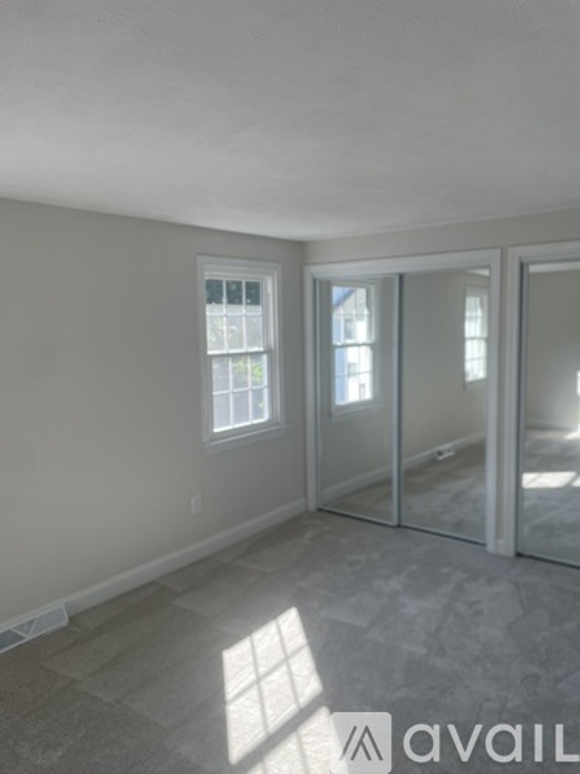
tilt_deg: -6.1
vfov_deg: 67.3
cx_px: 290
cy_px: 387
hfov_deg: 53.1
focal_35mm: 26
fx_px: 581
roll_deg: +1.0
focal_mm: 4.2
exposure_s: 1/222
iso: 40
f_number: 1.6
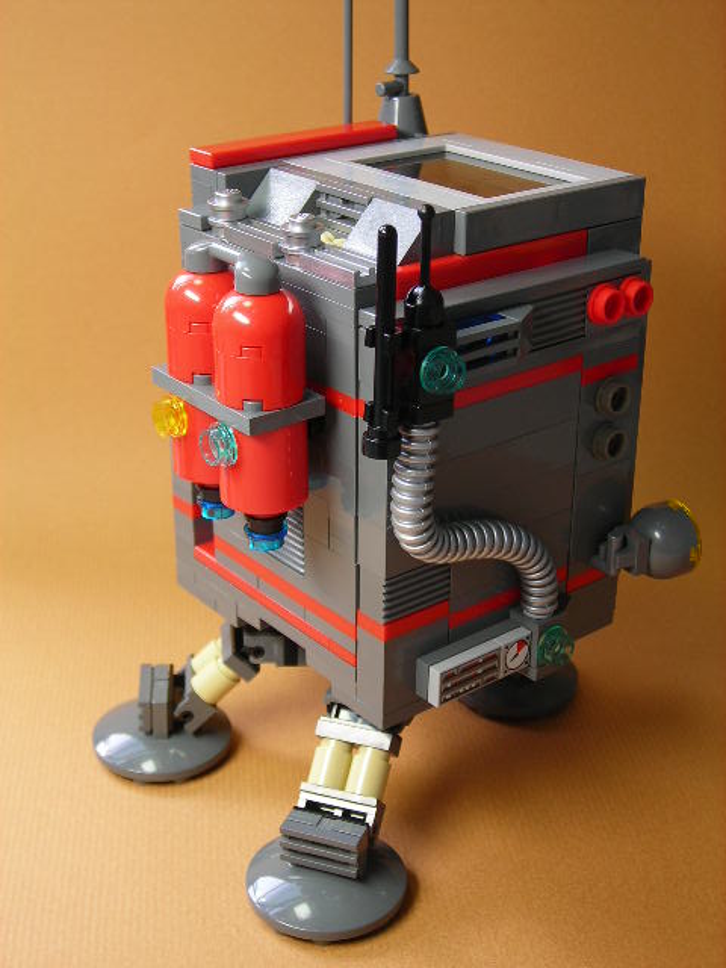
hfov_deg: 26.6
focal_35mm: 55
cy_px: 484
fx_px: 1538
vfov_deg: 34.9
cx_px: 363
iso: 50
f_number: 3.6
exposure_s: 1/37.1
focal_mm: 9.1
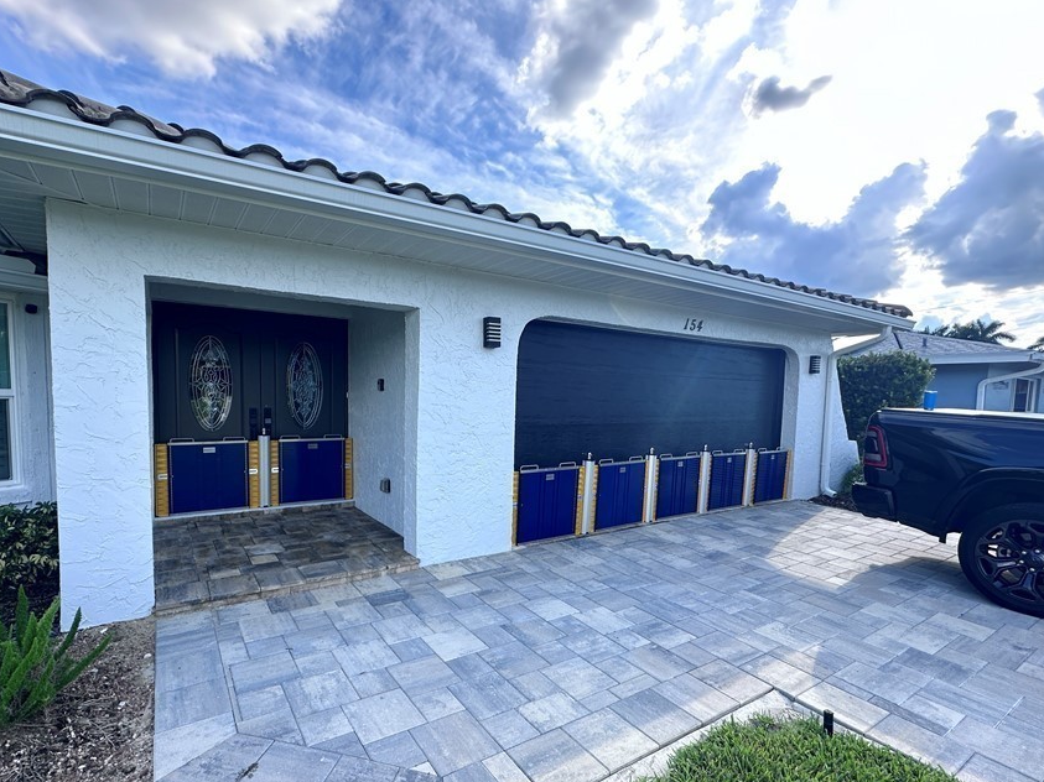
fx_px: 513
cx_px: 472
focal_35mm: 17
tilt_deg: -3.8
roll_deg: -1.1
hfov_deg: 90.8
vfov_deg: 74.5
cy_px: 433
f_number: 2.2
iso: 40
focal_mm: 2.22
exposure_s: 1/553
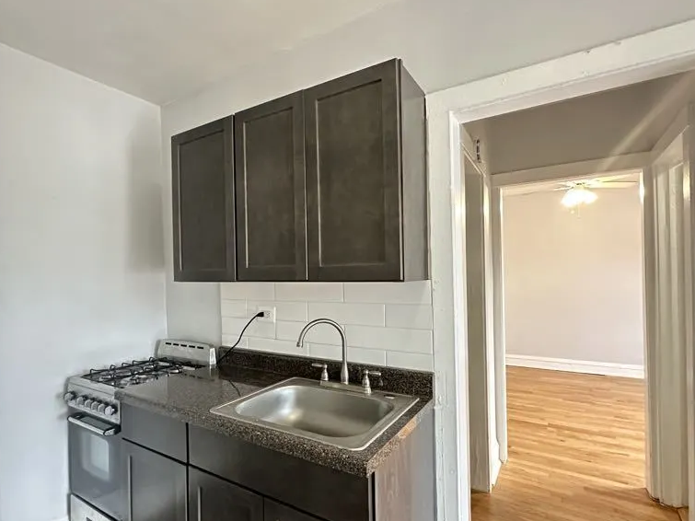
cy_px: 275
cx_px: 310
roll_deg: +2.1
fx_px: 381
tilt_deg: +0.1
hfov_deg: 84.4
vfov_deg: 68.6
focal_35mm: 19
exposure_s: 1/60
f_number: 2.2
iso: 800
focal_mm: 2.22
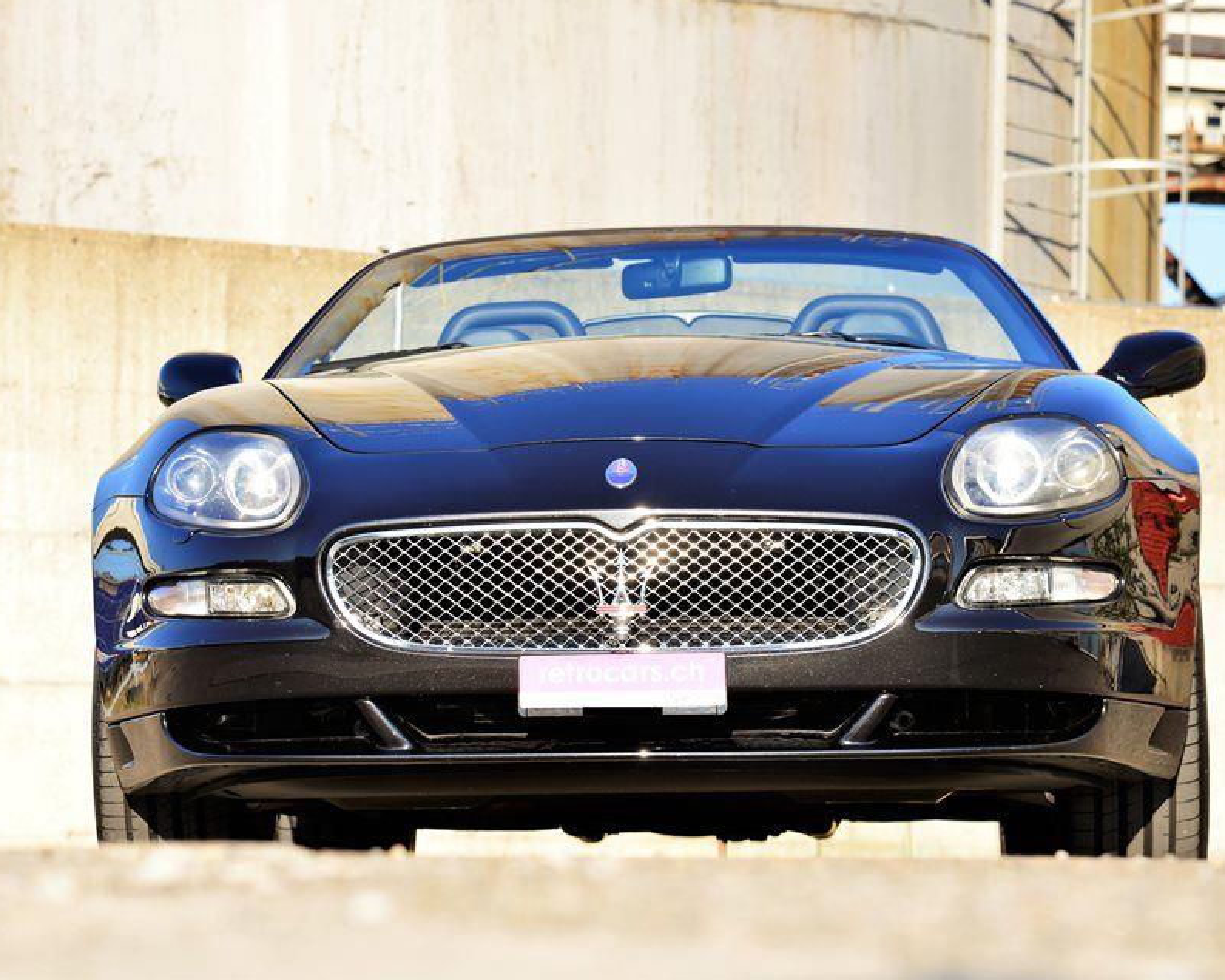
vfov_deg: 11.3
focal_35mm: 136
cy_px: 491
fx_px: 4930
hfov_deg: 14.2
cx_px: 625
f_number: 9
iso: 250
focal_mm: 120
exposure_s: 1/200
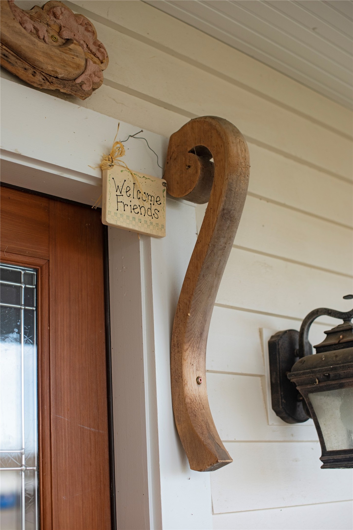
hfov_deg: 27.0
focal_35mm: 50
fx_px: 735
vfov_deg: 39.6
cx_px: 176
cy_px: 265
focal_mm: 50
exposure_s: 1/400
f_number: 3.2
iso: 360
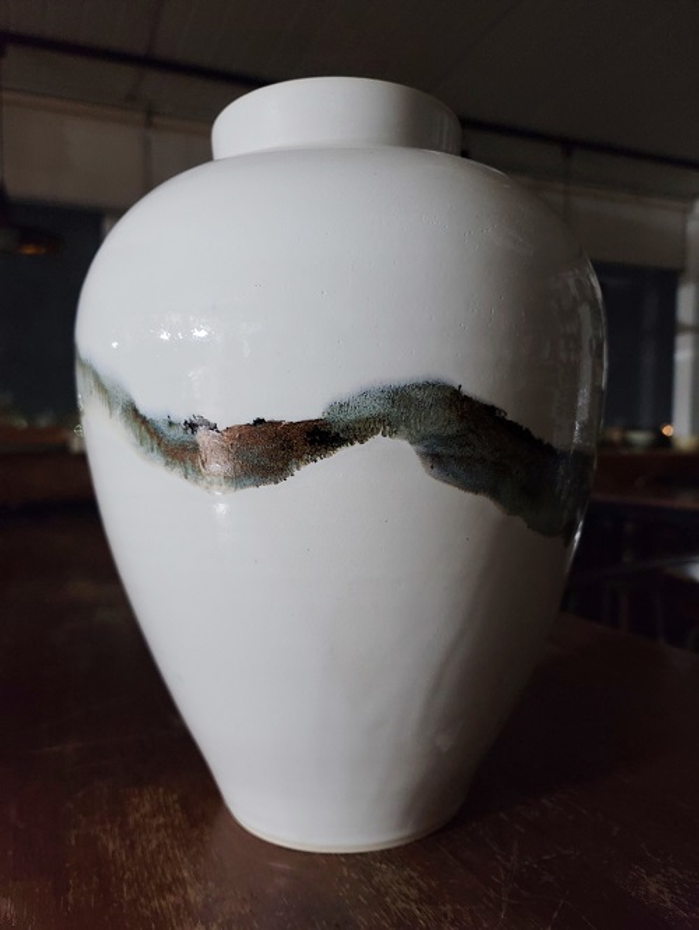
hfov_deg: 54.9
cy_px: 465
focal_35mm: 25
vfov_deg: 69.4
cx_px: 350
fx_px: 673
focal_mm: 7
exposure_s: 1/24
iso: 800
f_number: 1.8
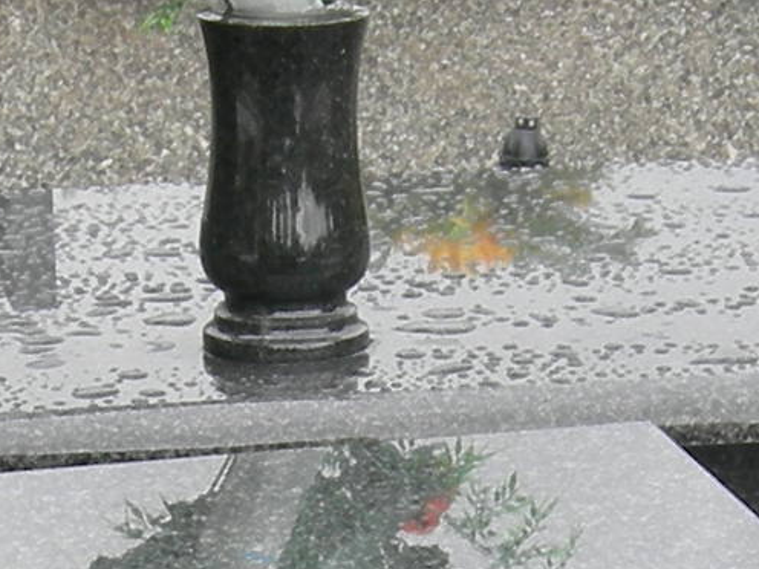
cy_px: 788
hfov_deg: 10.5
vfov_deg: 7.8
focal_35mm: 188
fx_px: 4122
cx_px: 367
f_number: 4.3
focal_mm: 7.5
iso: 64
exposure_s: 1/130
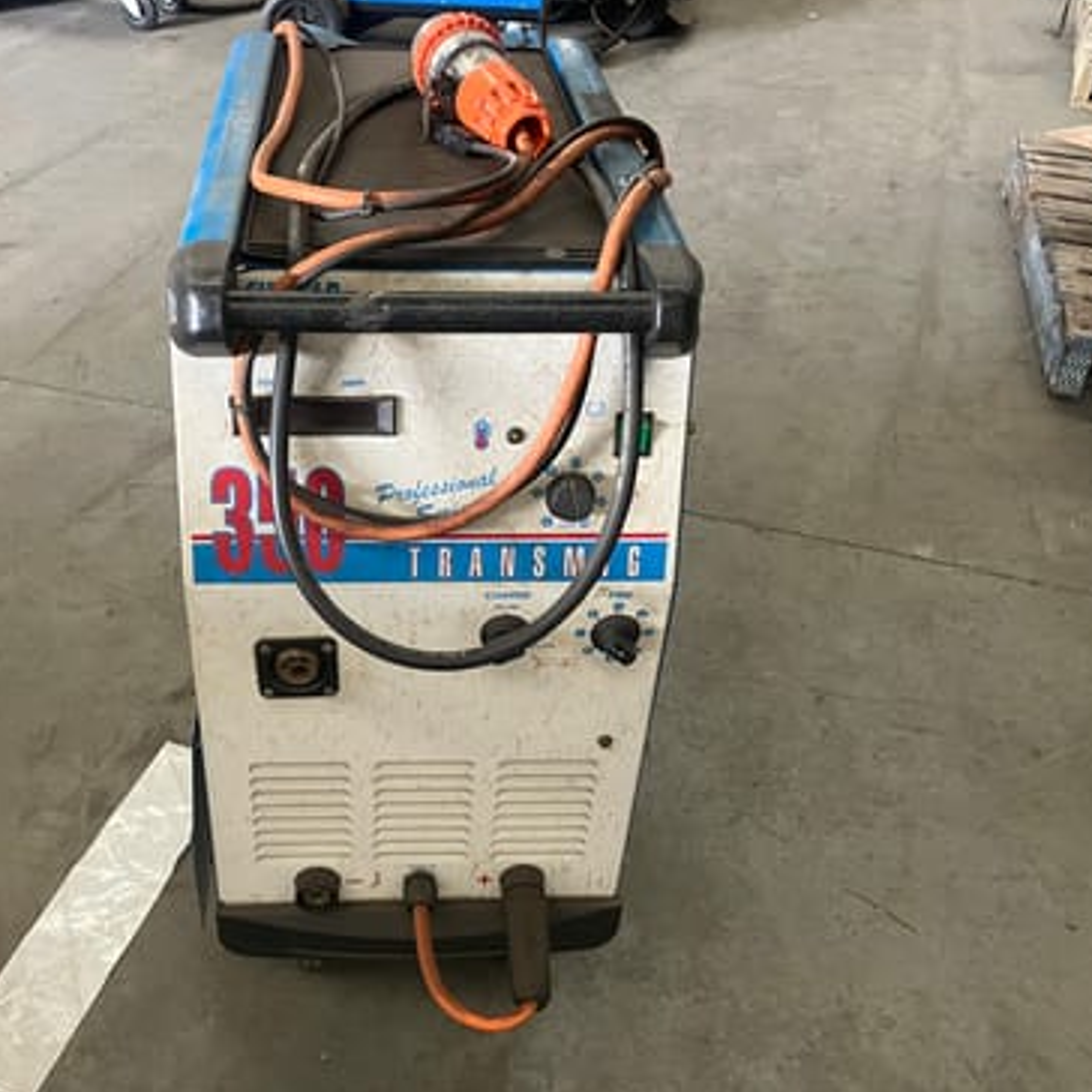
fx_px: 1213
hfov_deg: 48.2
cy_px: 538
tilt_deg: -36.8
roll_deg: -1.9
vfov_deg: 48.4
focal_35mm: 34
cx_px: 447
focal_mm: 3.99
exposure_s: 1/60
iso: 320
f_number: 1.8
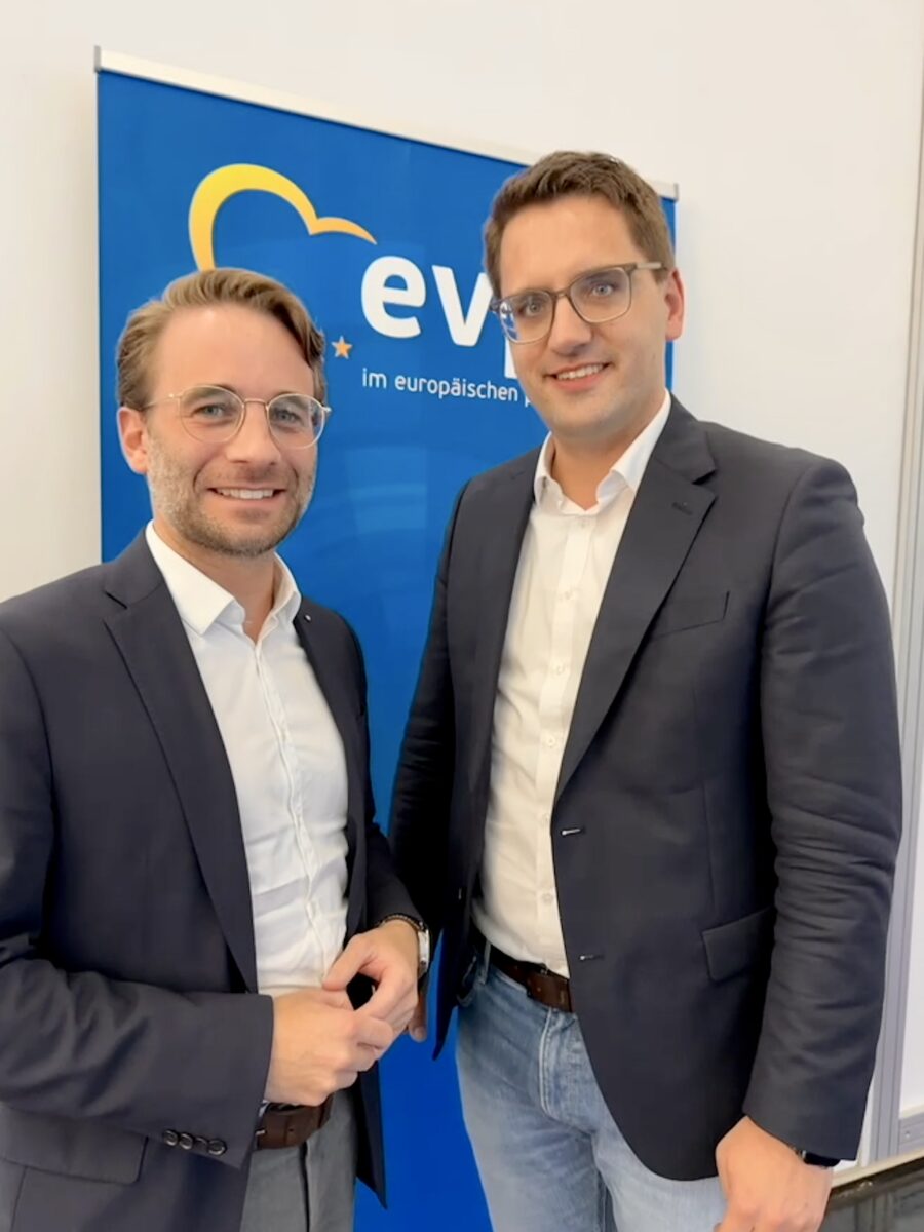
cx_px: 462
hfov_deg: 56.8
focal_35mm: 24
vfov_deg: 71.6
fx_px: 854
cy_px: 616
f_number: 1.78
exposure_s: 1/50
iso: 250
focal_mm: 6.86
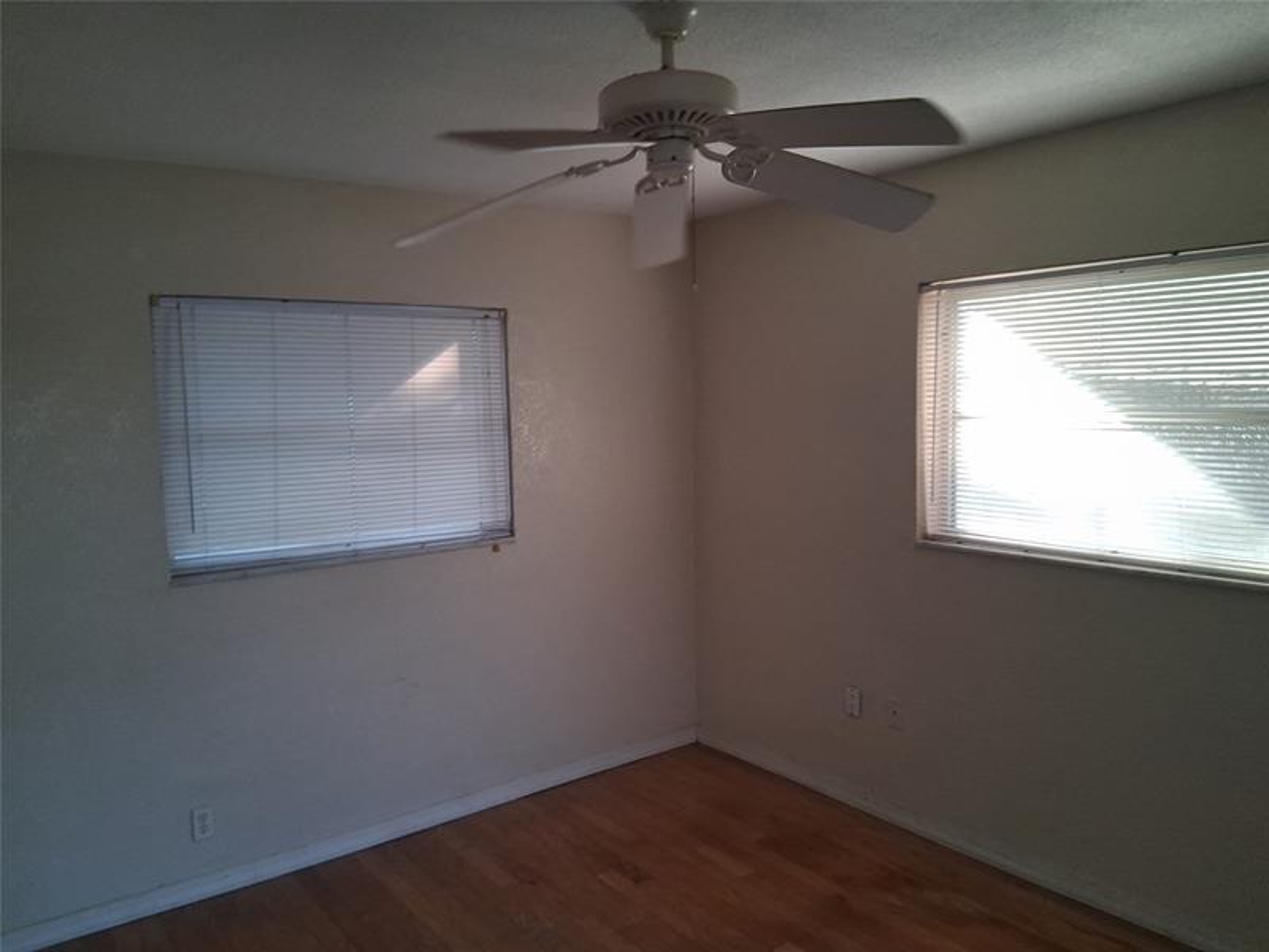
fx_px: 953
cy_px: 476
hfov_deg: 67.3
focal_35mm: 26
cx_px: 634
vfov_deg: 53.1
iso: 125
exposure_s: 1/100
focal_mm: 3.98
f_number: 1.8
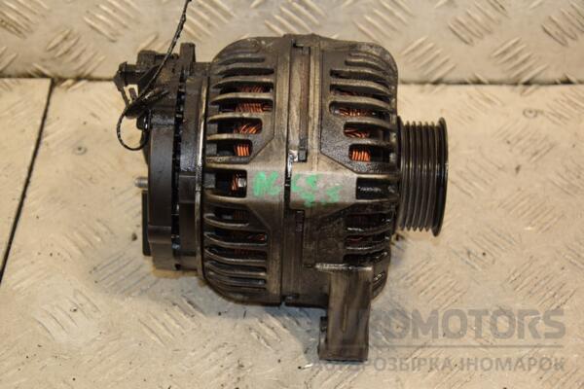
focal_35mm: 78
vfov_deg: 17.5
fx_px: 1265
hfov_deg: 26.0
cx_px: 292
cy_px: 194
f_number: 5
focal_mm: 52
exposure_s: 1/125
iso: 800
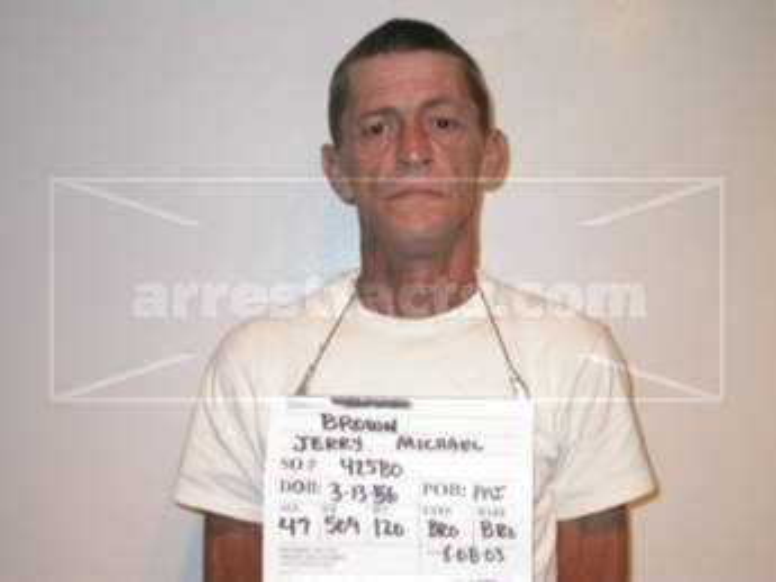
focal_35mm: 56
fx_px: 1256
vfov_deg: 26.1
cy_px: 291
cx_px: 388
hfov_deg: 34.3
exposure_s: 1/60.3
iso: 100
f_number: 3
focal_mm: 11.6
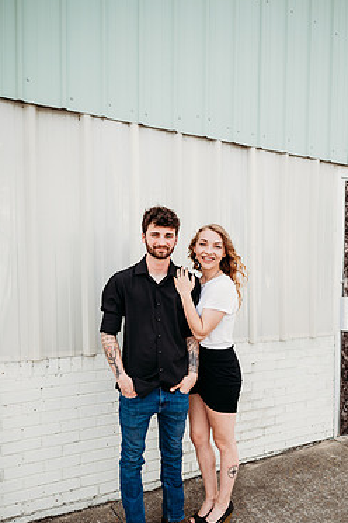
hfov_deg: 45.0
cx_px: 181
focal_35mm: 29
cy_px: 301
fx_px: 420
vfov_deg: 63.3
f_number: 2.8
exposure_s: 1/640
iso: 100
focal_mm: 24
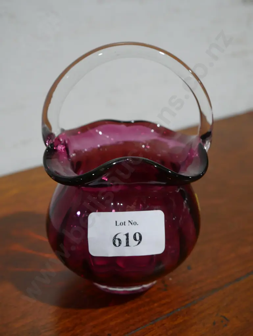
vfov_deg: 38.2
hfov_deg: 29.1
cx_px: 126
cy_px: 168
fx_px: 487
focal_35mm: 50
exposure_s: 1/60
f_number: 5.3
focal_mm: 25
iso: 640
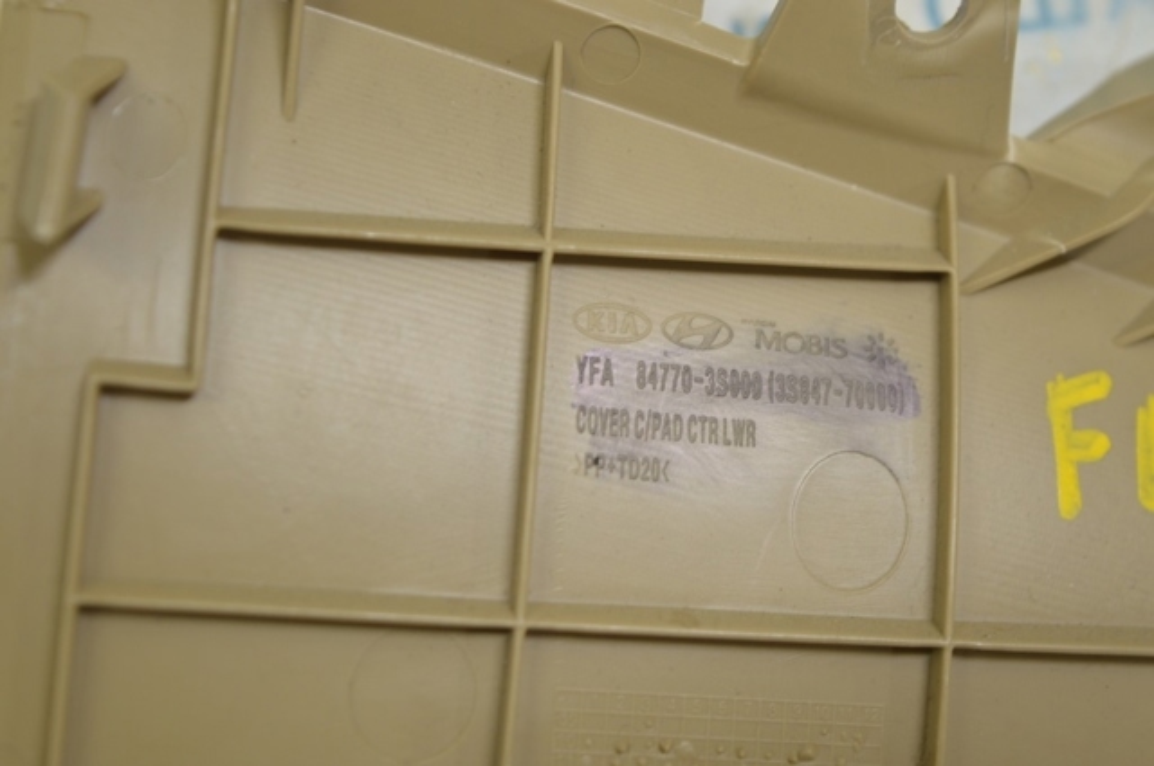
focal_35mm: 75
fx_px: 2401
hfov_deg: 27.0
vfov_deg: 18.1
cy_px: 383
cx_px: 577
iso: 400
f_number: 5.6
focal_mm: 50
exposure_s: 1/20
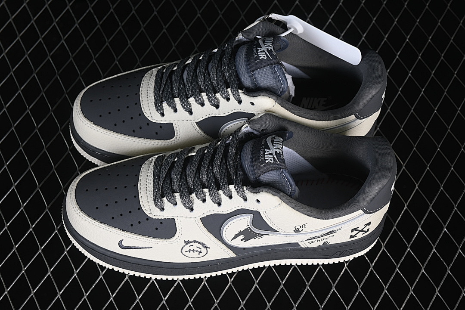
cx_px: 232
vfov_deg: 18.2
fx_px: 969
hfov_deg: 27.0
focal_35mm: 75
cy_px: 155
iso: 160
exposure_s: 1/80
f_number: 7.1
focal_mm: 50
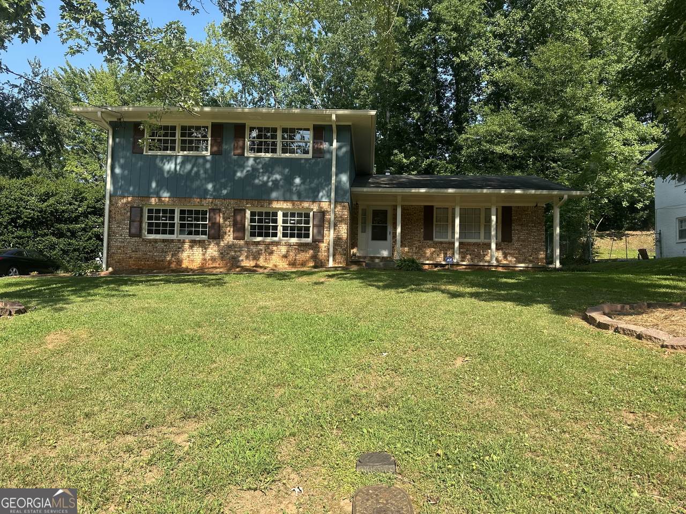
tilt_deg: +2.5
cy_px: 257
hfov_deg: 71.6
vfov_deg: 56.8
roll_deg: -2.4
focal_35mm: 24
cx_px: 343
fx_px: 476
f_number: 1.78
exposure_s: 1/1721
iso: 80
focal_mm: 6.86
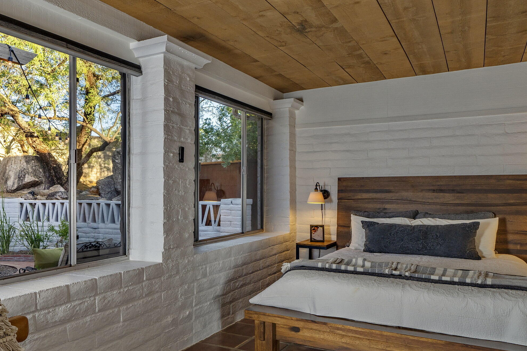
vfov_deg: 47.9
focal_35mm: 27
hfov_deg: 66.4
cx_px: 198
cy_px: 192
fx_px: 395
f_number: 7.1
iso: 200
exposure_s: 1/60
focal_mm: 19
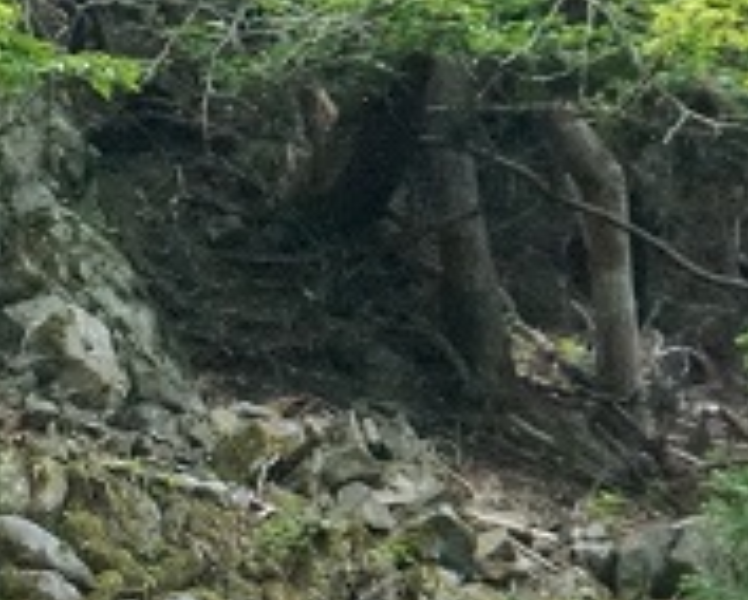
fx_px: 10658
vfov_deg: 3.2
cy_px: 659
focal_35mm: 481
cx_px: 97
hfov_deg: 4.0
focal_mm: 126.5
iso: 12800
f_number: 10
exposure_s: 1/1600
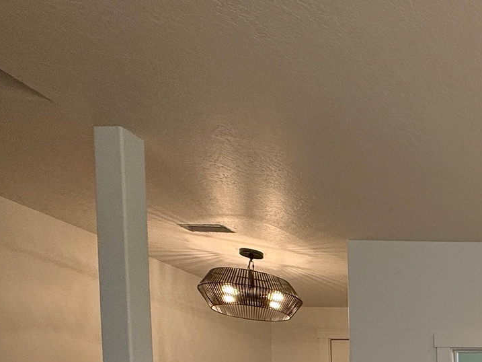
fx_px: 557
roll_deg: +0.5
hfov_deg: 31.2
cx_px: 679
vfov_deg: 29.0
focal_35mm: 40
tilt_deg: -0.8
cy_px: 474
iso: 64
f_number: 2.2
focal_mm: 2.22
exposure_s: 1/131
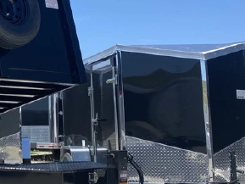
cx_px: -62
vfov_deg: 20.5
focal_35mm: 72
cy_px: 93
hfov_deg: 24.1
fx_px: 510
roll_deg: +0.9
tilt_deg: +3.9
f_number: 1.8
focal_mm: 4.25
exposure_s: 1/2625
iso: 32
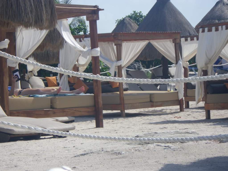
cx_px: 114
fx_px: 922
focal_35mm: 140
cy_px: 86
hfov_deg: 14.1
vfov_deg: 10.6
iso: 80
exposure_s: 1/320
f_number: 6.6
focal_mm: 25
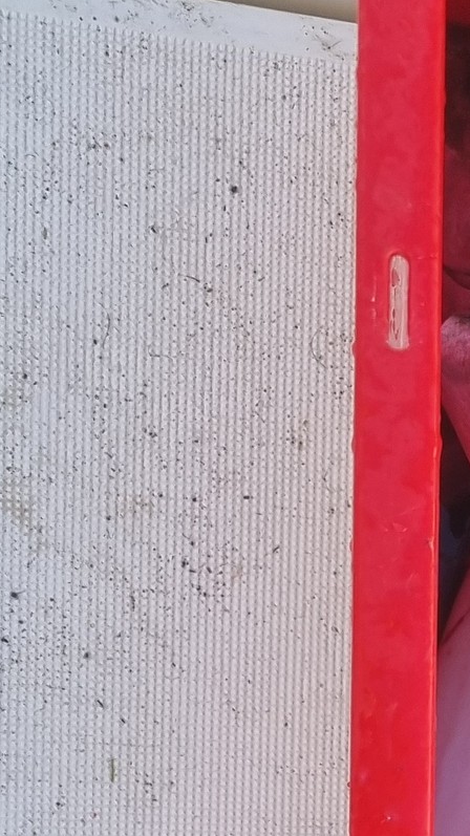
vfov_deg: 22.4
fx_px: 2017
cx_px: 982
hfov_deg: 11.7
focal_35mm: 91
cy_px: 872
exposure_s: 1/425
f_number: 1.8
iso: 50
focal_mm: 5.4
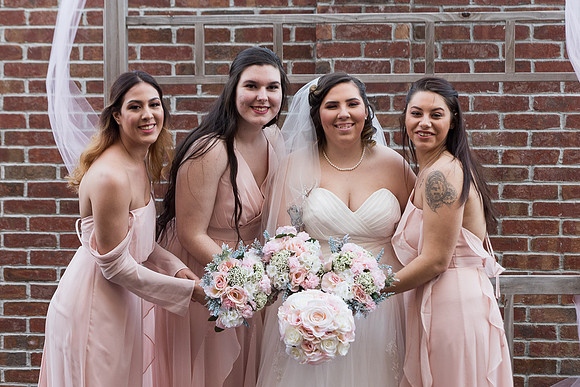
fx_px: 1551
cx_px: 268
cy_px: 241
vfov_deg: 14.2
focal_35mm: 96
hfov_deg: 21.2
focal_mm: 45
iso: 320
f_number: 3.5
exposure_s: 1/200
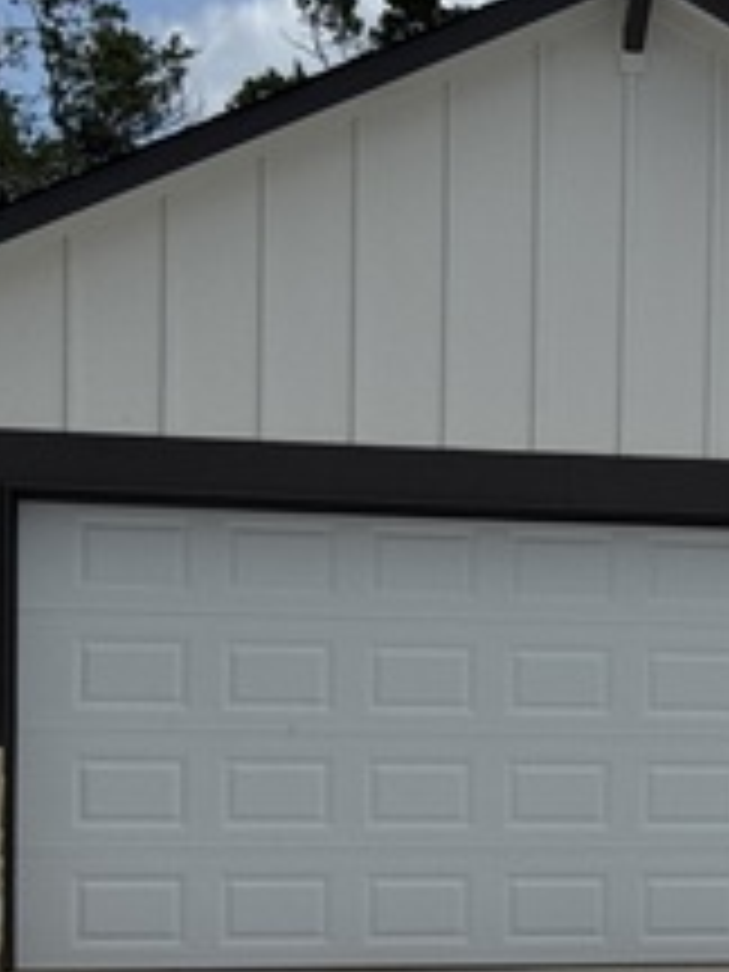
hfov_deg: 10.0
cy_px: 747
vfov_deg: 13.8
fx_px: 3987
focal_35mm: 142
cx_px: 1260
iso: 64
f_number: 1.78
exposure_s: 1/9009
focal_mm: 6.76
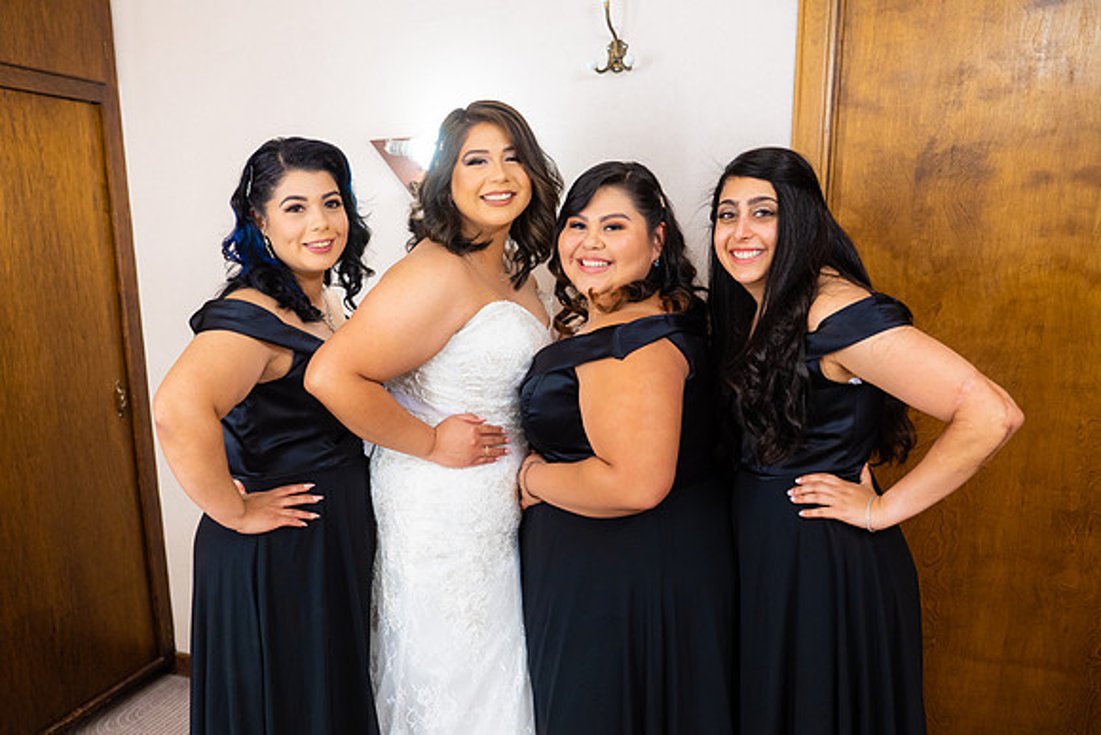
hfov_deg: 68.1
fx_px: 811
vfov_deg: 48.6
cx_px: 493
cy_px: 406
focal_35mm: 27
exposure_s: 1/125
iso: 500
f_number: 2
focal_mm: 24
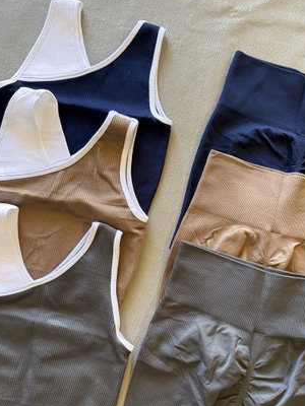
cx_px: 165
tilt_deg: -84.5
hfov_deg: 44.1
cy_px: 241
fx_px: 376
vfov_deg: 56.4
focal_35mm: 32
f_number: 1.78
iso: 320
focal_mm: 6.76
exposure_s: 1/60
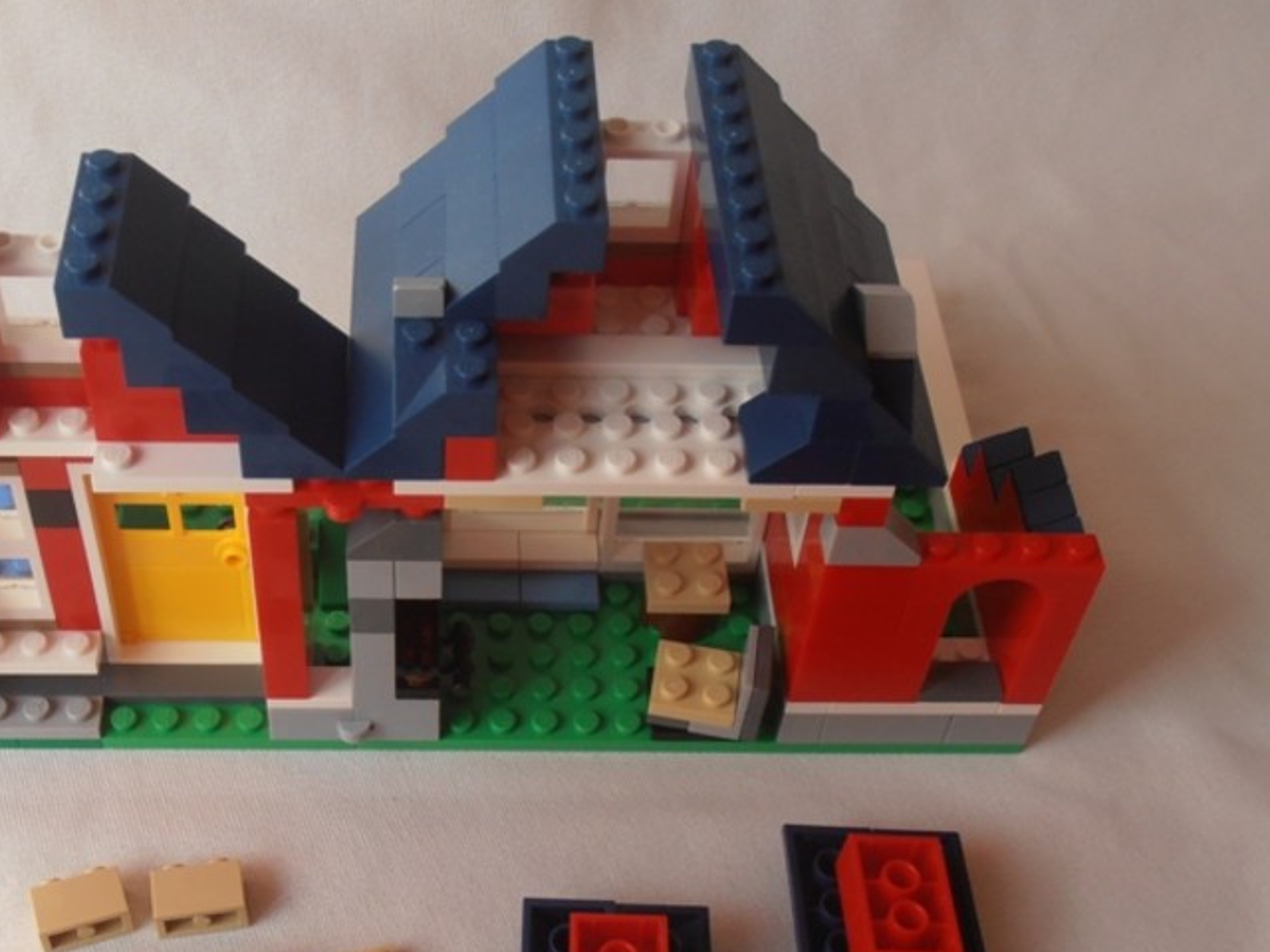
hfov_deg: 36.5
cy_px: 659
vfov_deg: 27.8
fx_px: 1908
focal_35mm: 52
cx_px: 450
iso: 80
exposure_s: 1/160
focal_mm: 6.61
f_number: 3.9
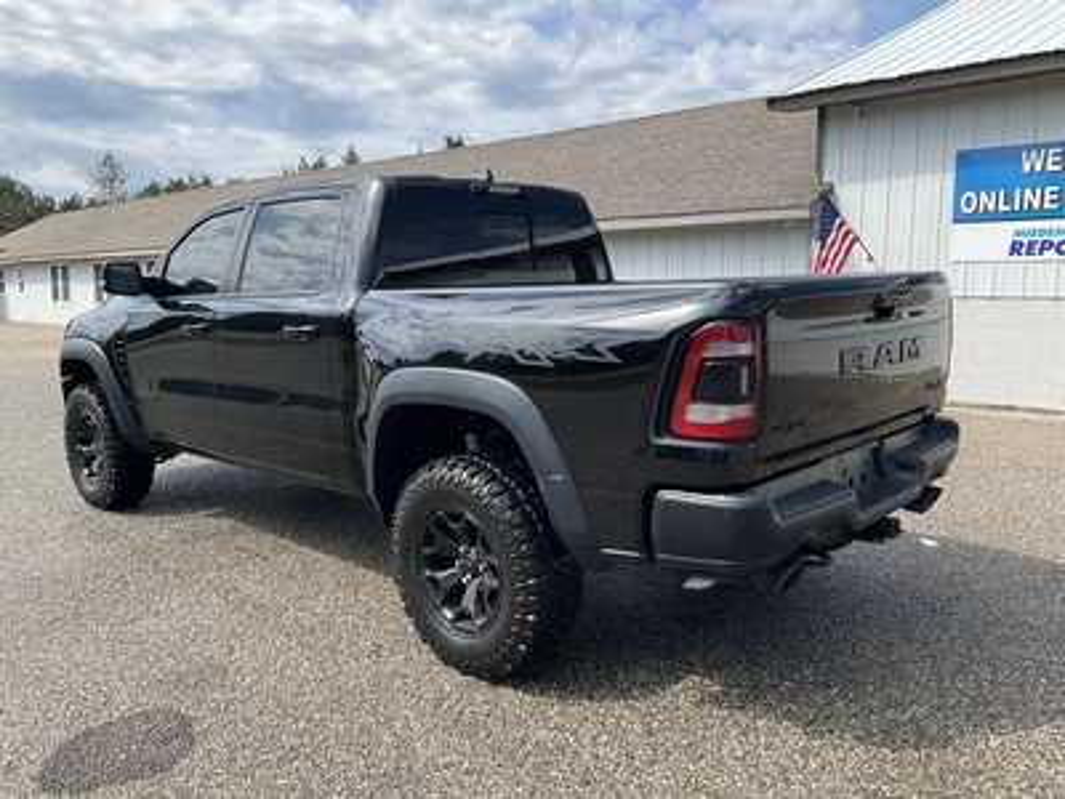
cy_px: 400
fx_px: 892
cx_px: 532
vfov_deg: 48.2
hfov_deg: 61.7
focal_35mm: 29
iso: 25
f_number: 1.8
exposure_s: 1/1342
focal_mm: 3
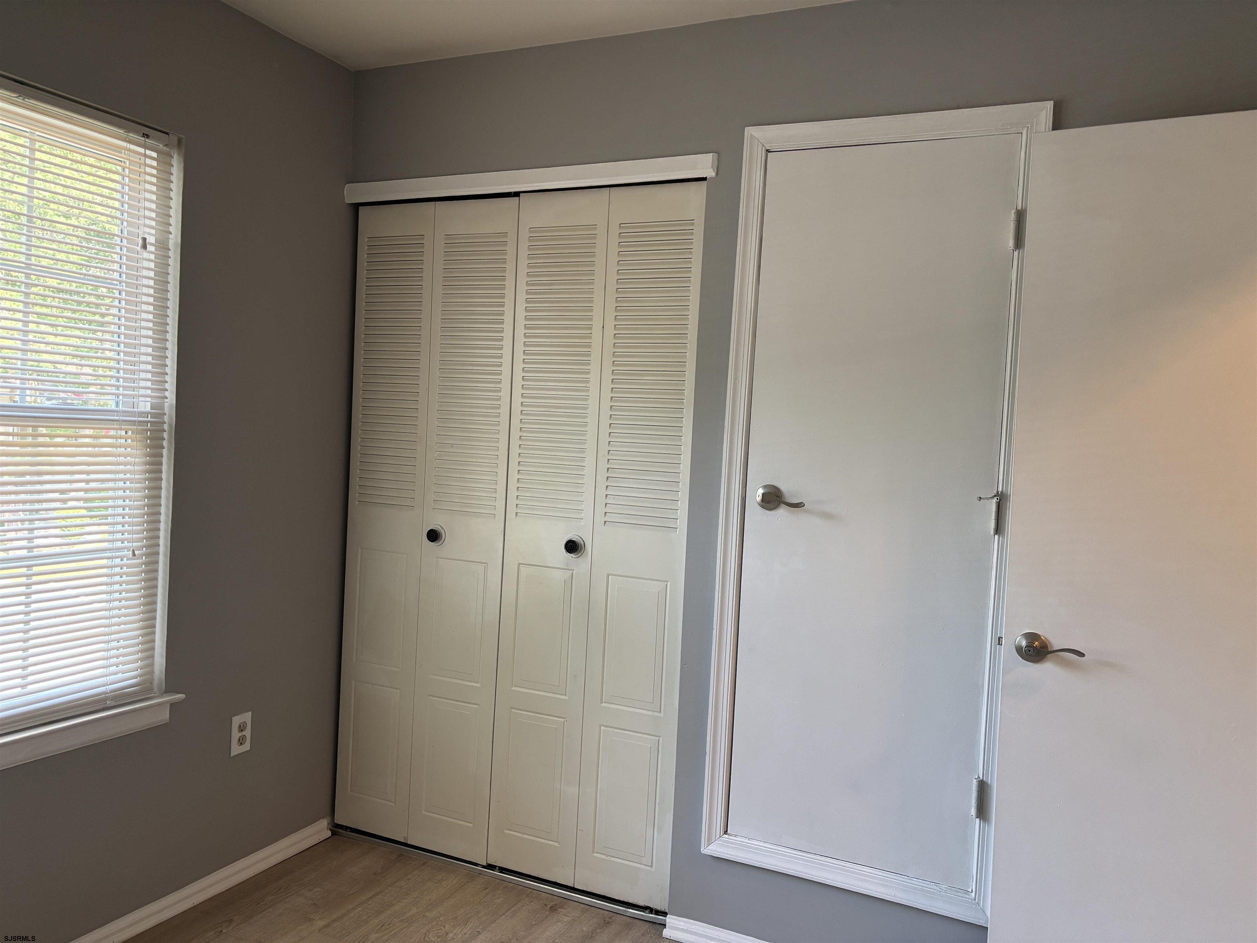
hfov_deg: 67.3
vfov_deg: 53.1
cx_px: 628
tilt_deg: -2.3
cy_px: 472
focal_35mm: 26
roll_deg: -3.2
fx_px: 944
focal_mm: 5.96
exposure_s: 1/60
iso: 125
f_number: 1.6
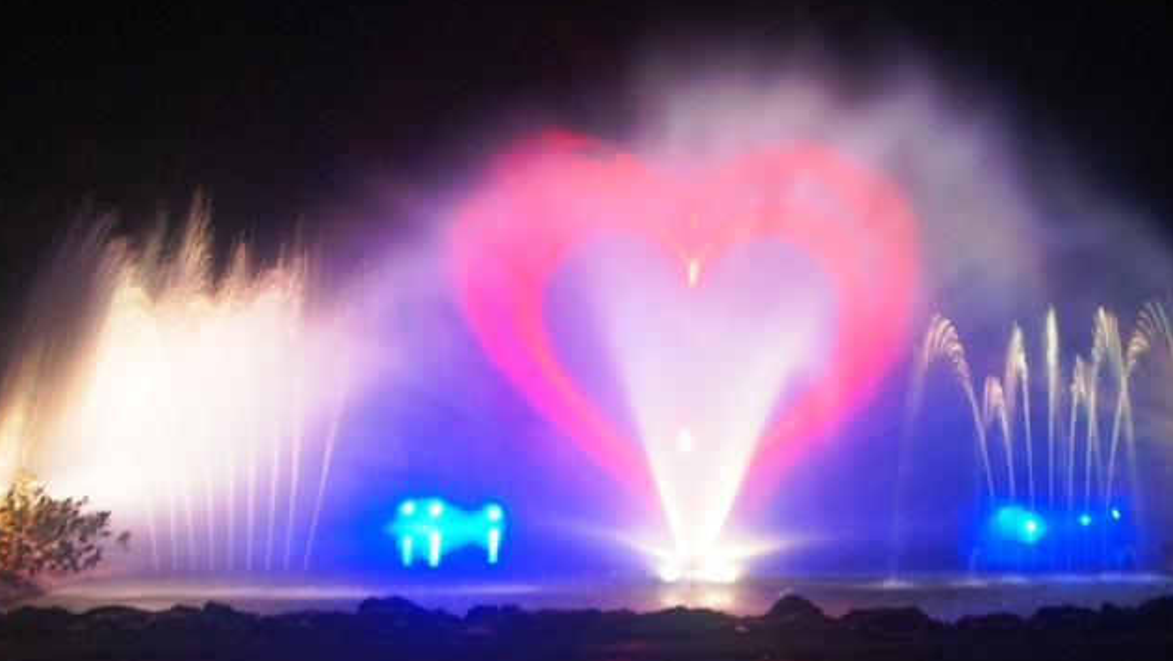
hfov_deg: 44.7
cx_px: 690
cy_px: 231
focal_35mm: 46
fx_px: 1421
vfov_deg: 26.1
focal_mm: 23
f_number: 4
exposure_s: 1/4
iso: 1600
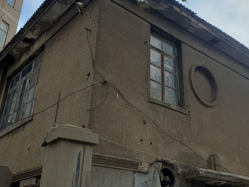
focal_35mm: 40
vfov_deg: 35.9
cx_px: 151
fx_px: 288
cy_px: 81
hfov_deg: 46.5
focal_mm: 4.3
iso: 50
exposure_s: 1/856
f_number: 2.4
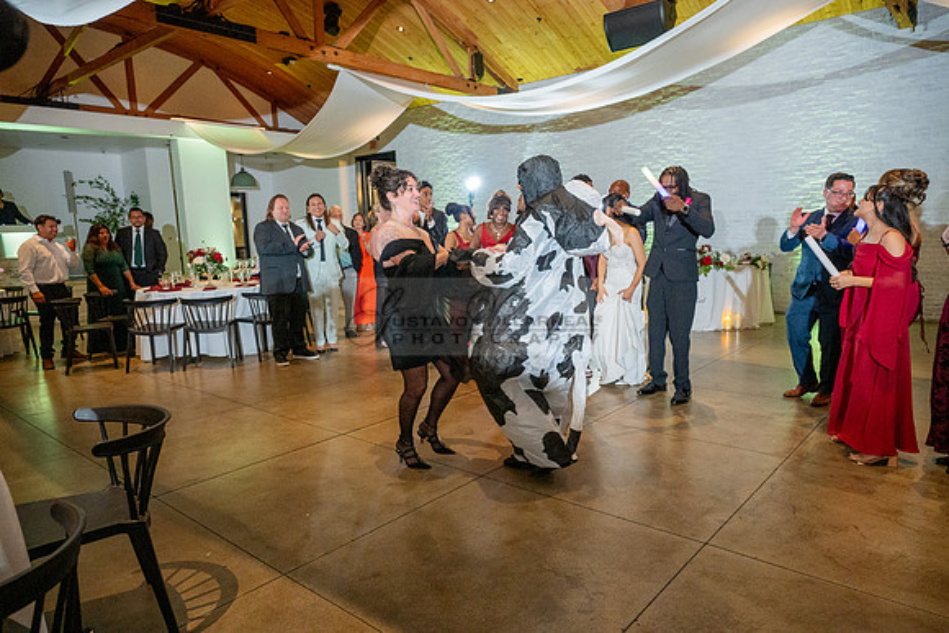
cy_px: 316
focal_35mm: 24
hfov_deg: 73.7
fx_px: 633
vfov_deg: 53.2
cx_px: 474
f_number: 4
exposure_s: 1/200
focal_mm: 24
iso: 3200
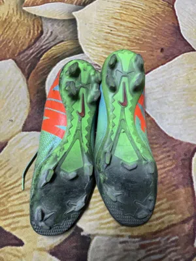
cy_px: 130
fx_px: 196
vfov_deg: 67.3
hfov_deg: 53.1
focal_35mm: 26
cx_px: 98
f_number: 1.6
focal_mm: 5.1
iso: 500
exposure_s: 1/50
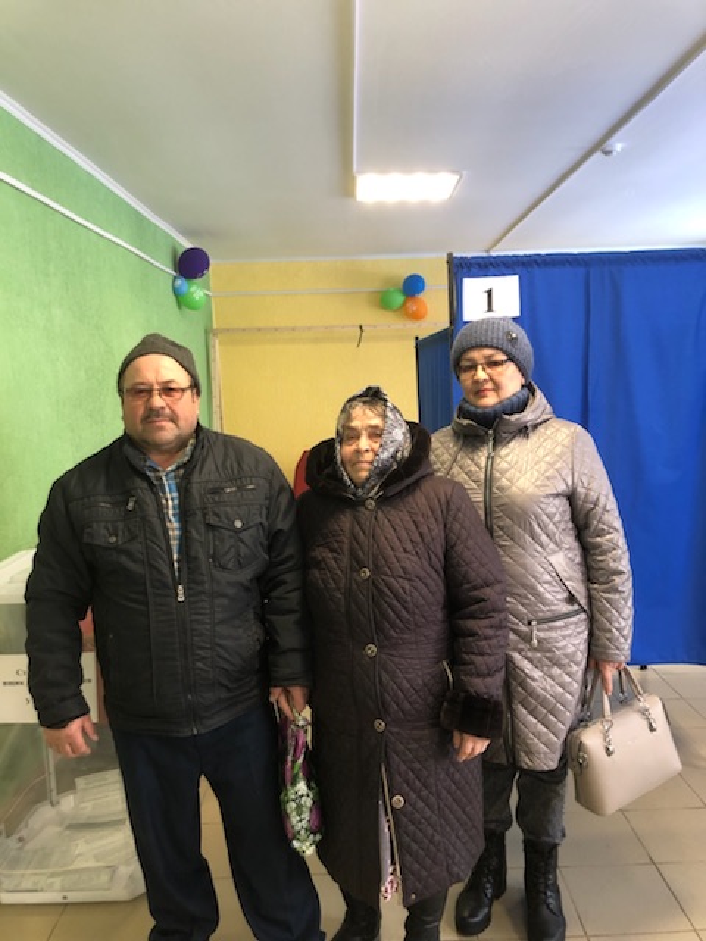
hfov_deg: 49.7
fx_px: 761
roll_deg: +2.1
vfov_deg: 63.4
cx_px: 353
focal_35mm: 28
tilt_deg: -7.0
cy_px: 470
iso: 40
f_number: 1.8
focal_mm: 3.99
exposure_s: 1/17
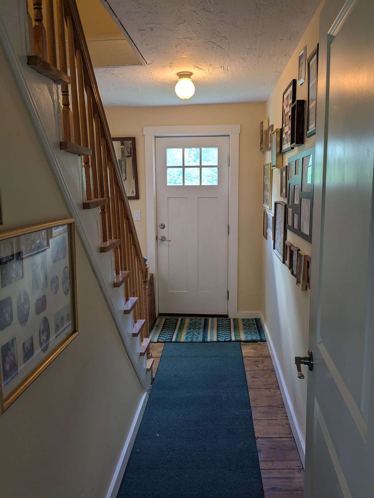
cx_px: 187
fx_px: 389
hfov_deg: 51.4
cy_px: 249
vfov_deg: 65.3
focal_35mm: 27
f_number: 1.73
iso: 82
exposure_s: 1/40
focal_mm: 4.38
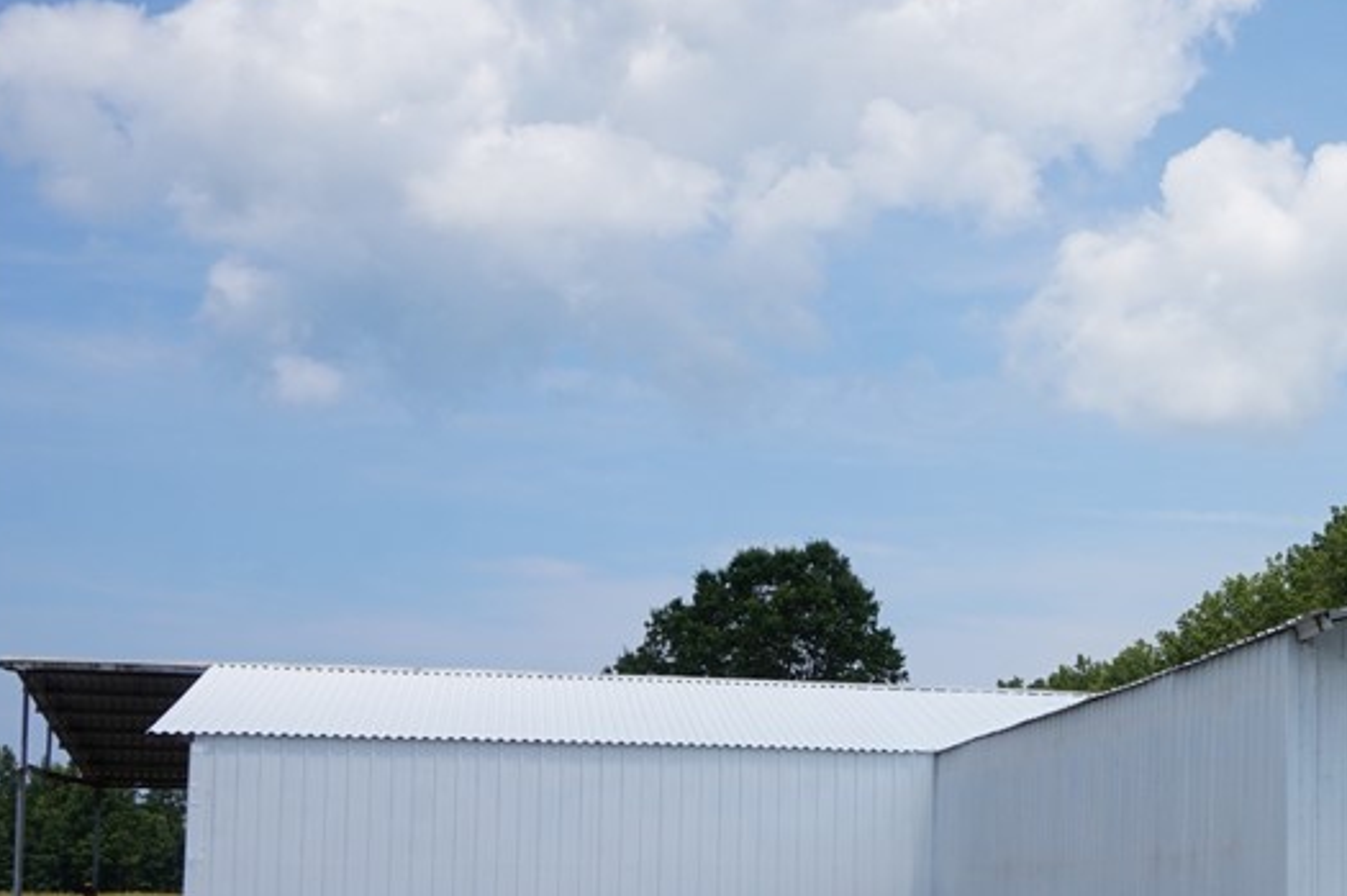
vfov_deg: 22.6
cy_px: 741
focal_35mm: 59
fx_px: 2207
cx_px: 1364
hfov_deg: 31.3
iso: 100
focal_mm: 19
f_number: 14
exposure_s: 1/125
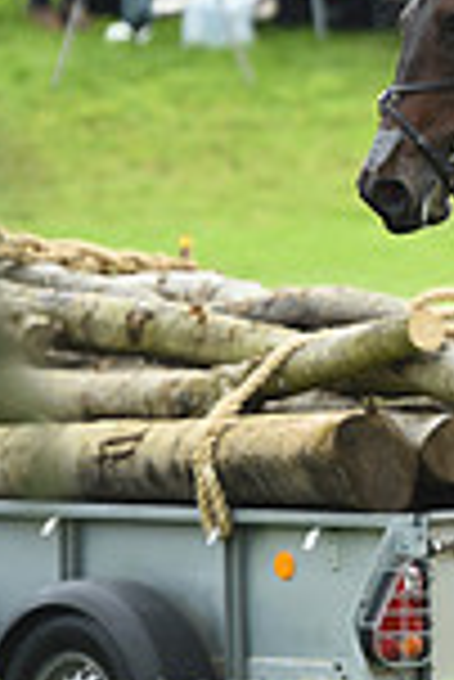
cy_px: 261
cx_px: 1097
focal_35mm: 670
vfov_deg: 3.1
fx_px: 12644
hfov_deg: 2.0
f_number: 3.5
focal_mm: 175
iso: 560
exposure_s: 1/1250
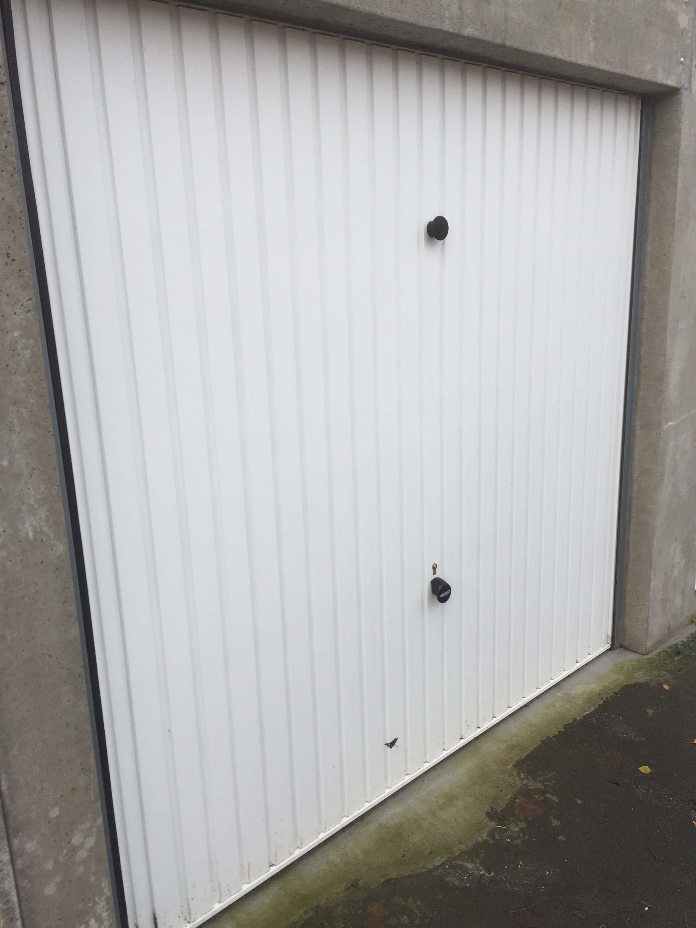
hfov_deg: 48.2
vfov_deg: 61.7
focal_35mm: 29
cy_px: 464
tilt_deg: -13.2
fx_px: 777
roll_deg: +1.7
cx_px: 348
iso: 32
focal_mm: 4.15
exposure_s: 1/204
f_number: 2.2
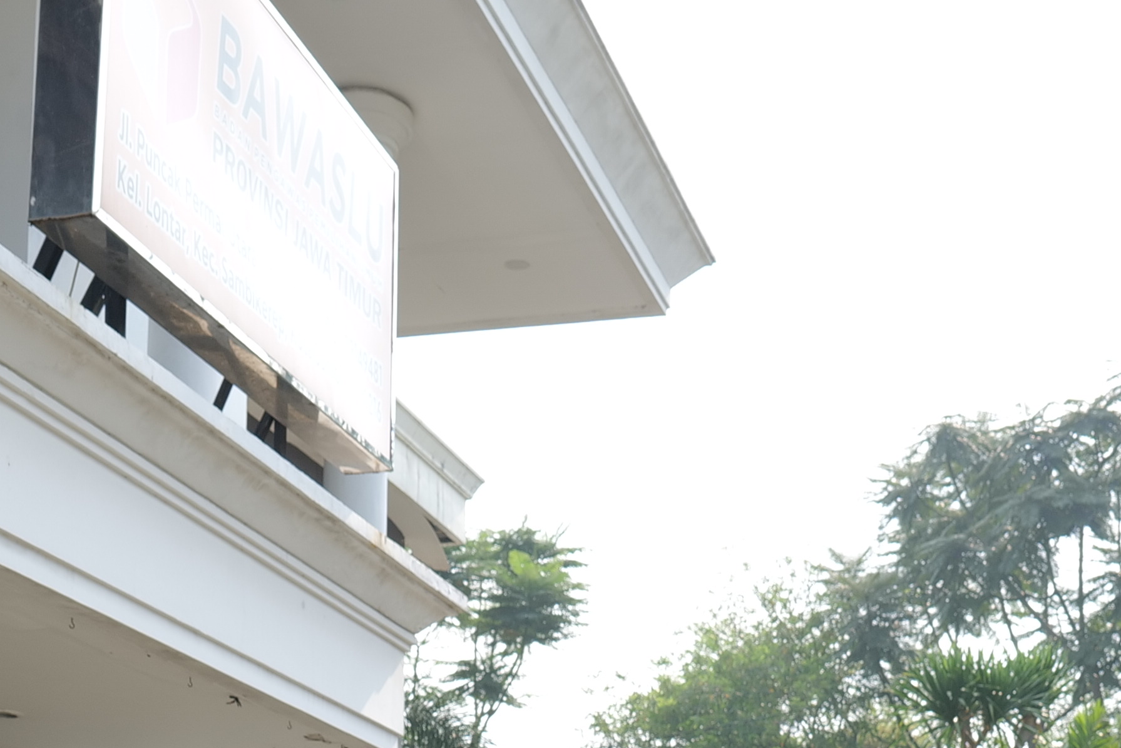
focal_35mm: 67
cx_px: 631
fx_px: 2086
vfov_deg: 18.9
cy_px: 962
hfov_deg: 30.0
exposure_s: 1/320
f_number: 5.6
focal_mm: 20
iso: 400
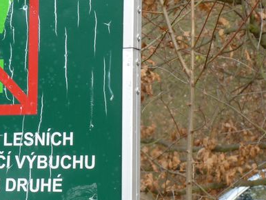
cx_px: 145
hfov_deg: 11.4
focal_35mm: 174
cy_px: 128
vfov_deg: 8.5
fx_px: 1338
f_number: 4.5
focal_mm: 11.1
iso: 80
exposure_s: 1/60
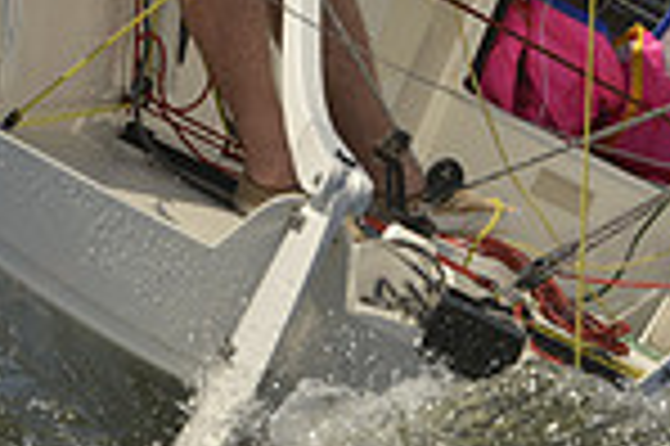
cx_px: 319
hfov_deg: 1.4
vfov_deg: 0.9
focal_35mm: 1481
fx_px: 27532
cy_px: 34
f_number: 9
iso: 200
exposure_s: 1/1250
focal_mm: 380
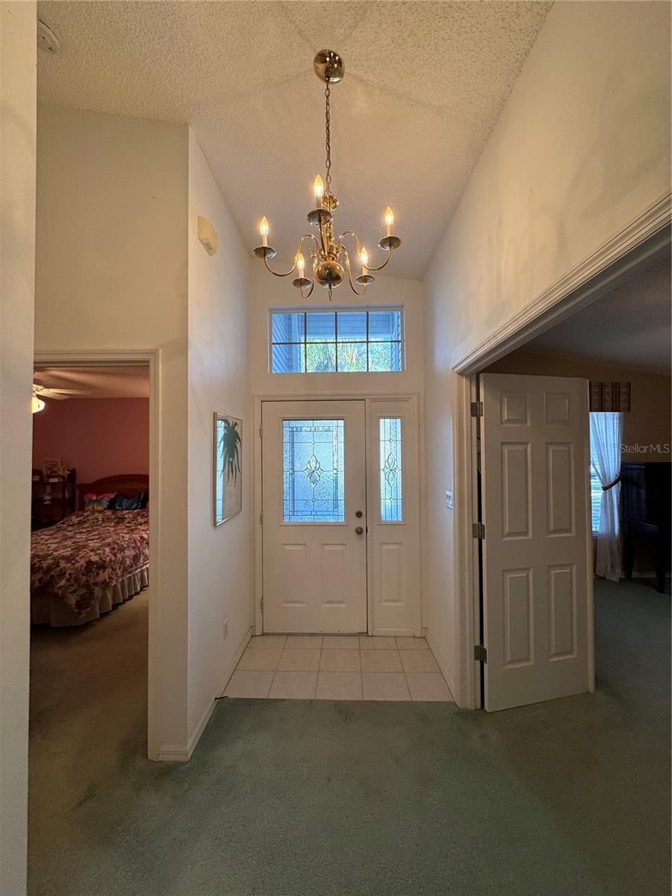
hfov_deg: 85.7
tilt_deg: +1.5
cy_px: 448
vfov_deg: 102.1
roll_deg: +0.6
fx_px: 362
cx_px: 336
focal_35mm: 14
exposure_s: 1/120
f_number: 2.2
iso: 125
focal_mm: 2.22
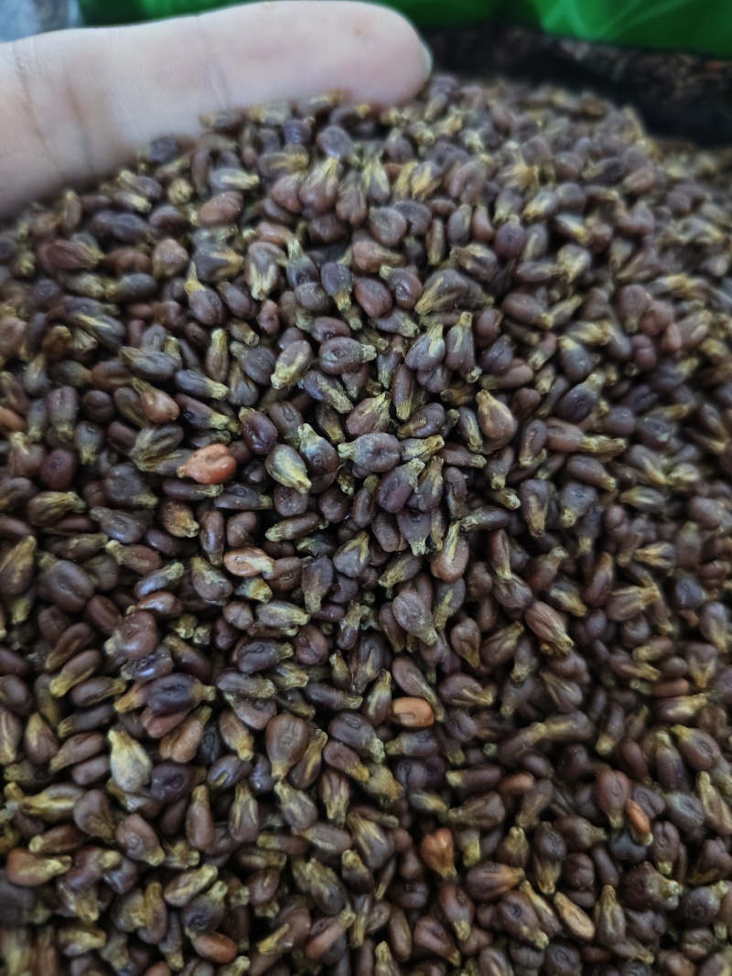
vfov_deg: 73.9
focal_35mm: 23
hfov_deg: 58.9
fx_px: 649
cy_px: 488
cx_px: 366
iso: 4734
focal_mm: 5.56
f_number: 1.88
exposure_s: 1/14.3
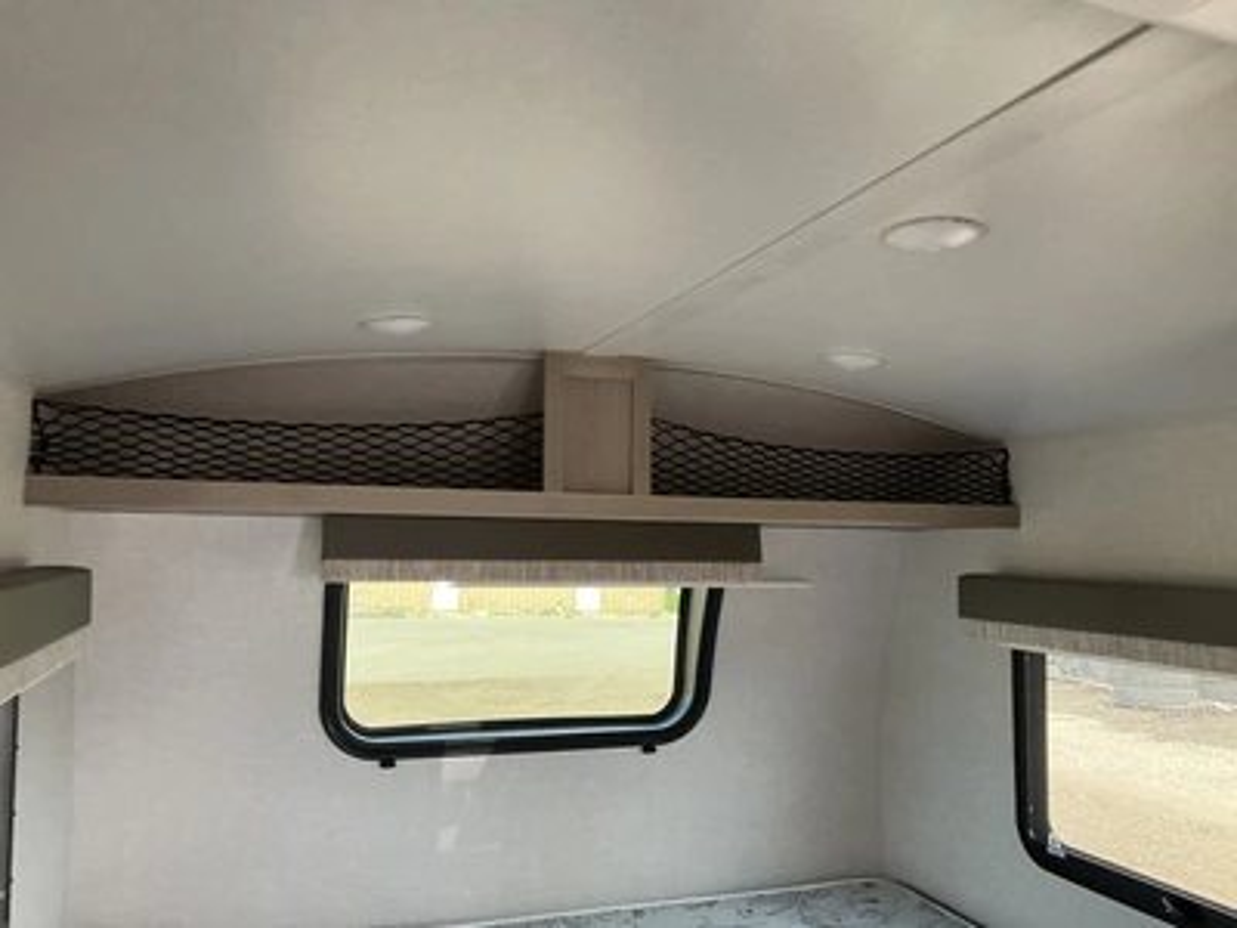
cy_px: 464
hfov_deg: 61.7
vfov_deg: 48.2
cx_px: 618
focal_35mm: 29
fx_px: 1036
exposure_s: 1/60
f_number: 1.8
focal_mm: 3
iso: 80
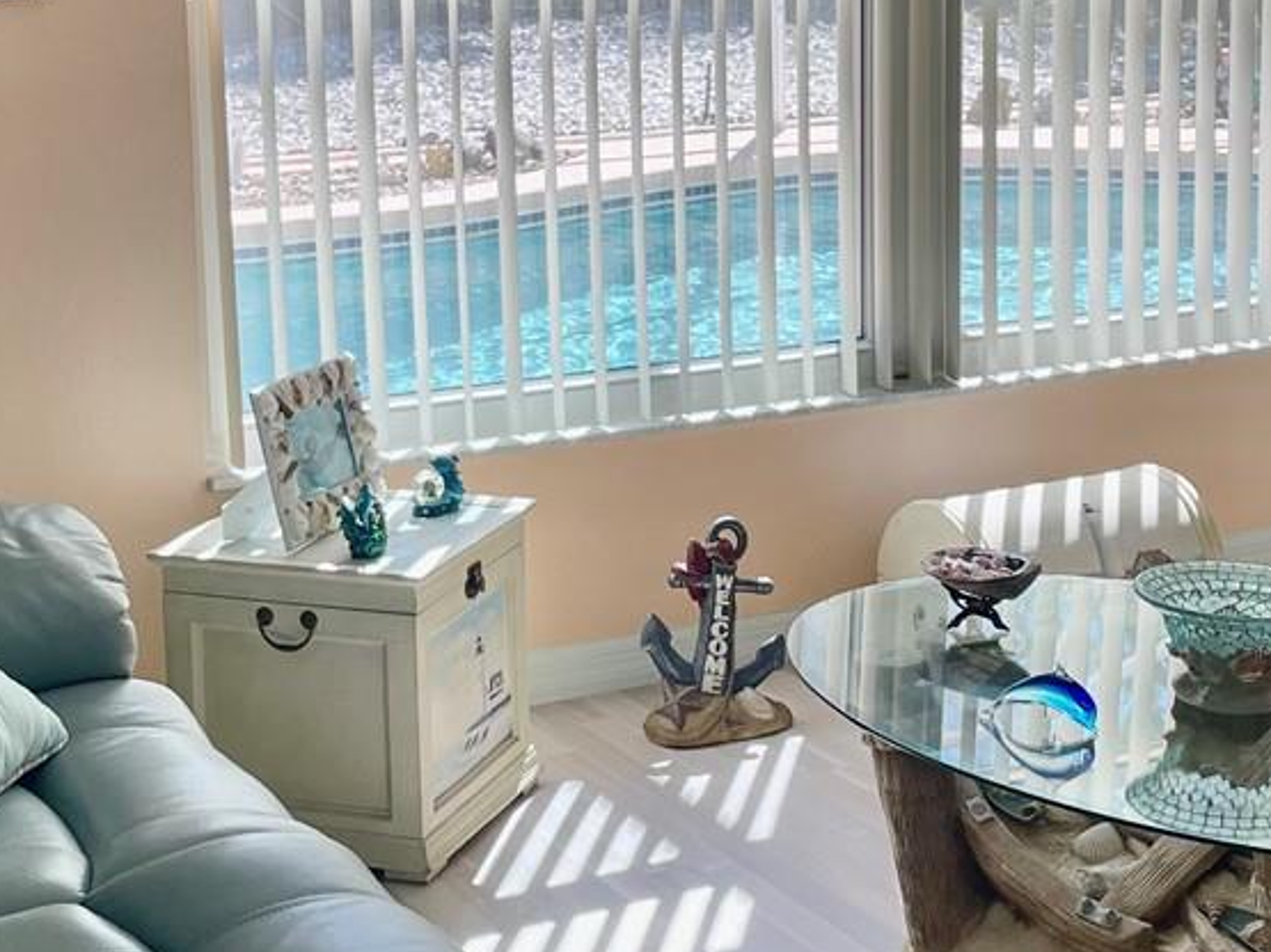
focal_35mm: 75
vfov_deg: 19.6
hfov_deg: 26.0
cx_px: 573
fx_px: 2753
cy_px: 302
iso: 32
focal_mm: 4.2
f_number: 1.6
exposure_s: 1/181
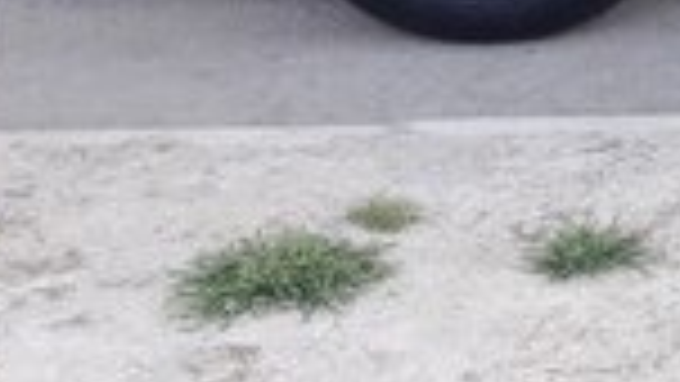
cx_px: 1135
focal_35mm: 133
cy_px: -335
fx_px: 2399
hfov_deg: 14.6
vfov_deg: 8.7
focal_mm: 3.7
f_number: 1.9
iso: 40
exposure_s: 1/135
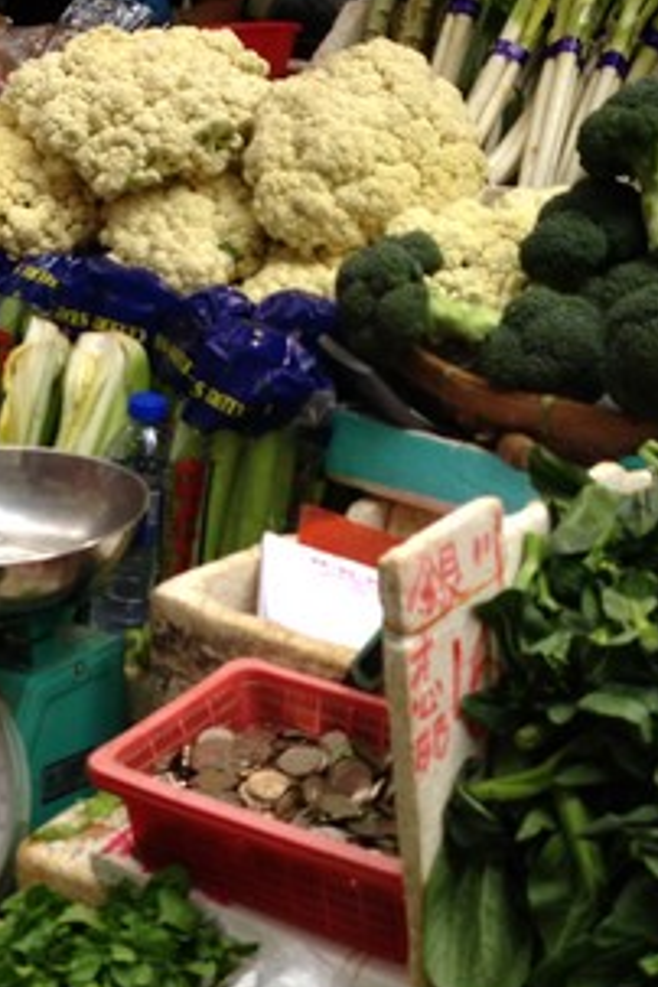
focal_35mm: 68
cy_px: 616
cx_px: 267
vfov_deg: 29.5
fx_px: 1864
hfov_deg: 20.0
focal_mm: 4.12
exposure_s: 1/445
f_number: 2.4
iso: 50
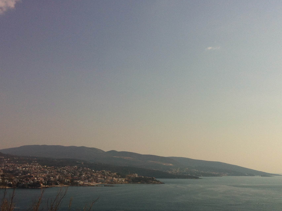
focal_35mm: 53
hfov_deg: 36.1
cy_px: 146
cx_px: 153
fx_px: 432
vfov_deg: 27.3
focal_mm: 3.85
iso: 80
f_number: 2.8
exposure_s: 1/3352
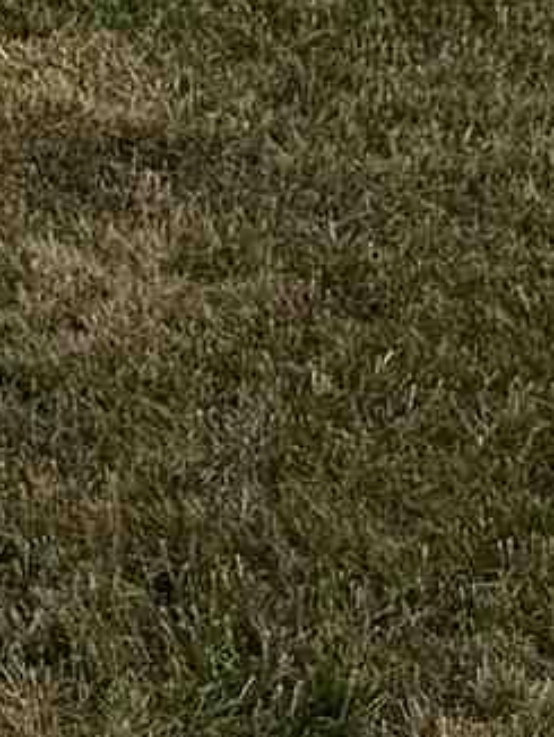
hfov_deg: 5.6
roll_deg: +1.0
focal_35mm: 226
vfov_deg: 7.5
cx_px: -1750
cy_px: -1635
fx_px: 4816
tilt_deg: +0.4
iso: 80
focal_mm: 6.76
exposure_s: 1/3425
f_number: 1.78
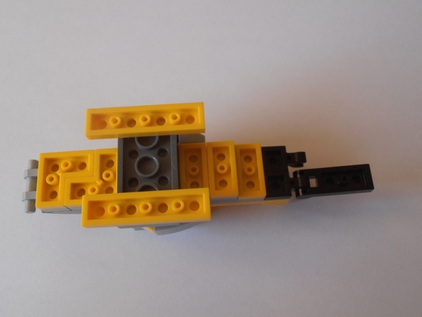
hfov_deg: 50.1
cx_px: 211
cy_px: 158
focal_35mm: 37
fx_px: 451
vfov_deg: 38.7
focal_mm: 6.61
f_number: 3.9
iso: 125
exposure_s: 1/15
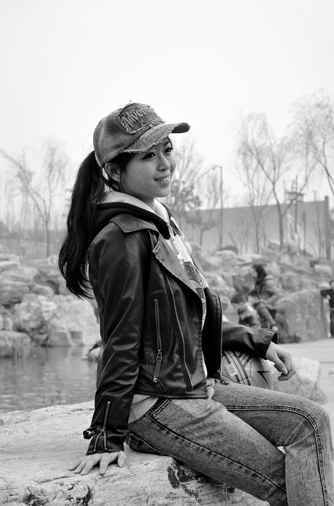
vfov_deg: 29.3
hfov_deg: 19.6
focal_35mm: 69
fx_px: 965
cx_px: 167
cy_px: 253
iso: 100
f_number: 5.3
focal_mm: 46
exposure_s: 1/250
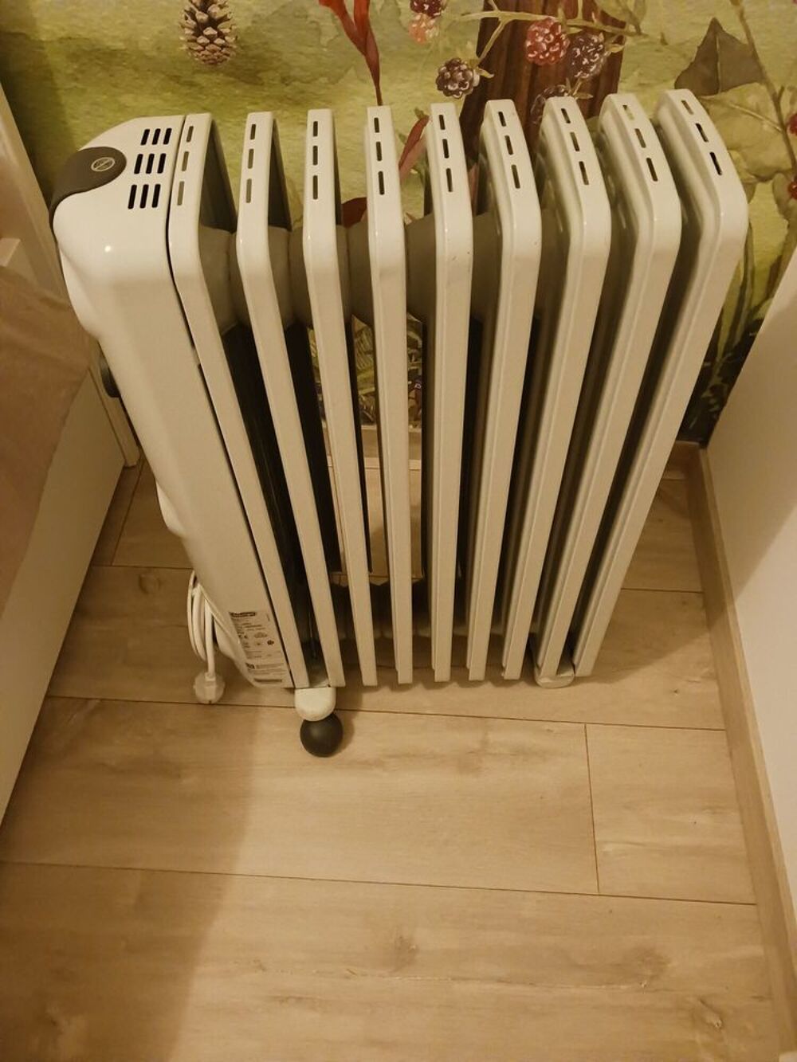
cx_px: 398
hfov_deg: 51.4
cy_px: 531
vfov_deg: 65.3
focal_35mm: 27
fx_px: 829
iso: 1250
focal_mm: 4
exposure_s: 1/17
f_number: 1.8
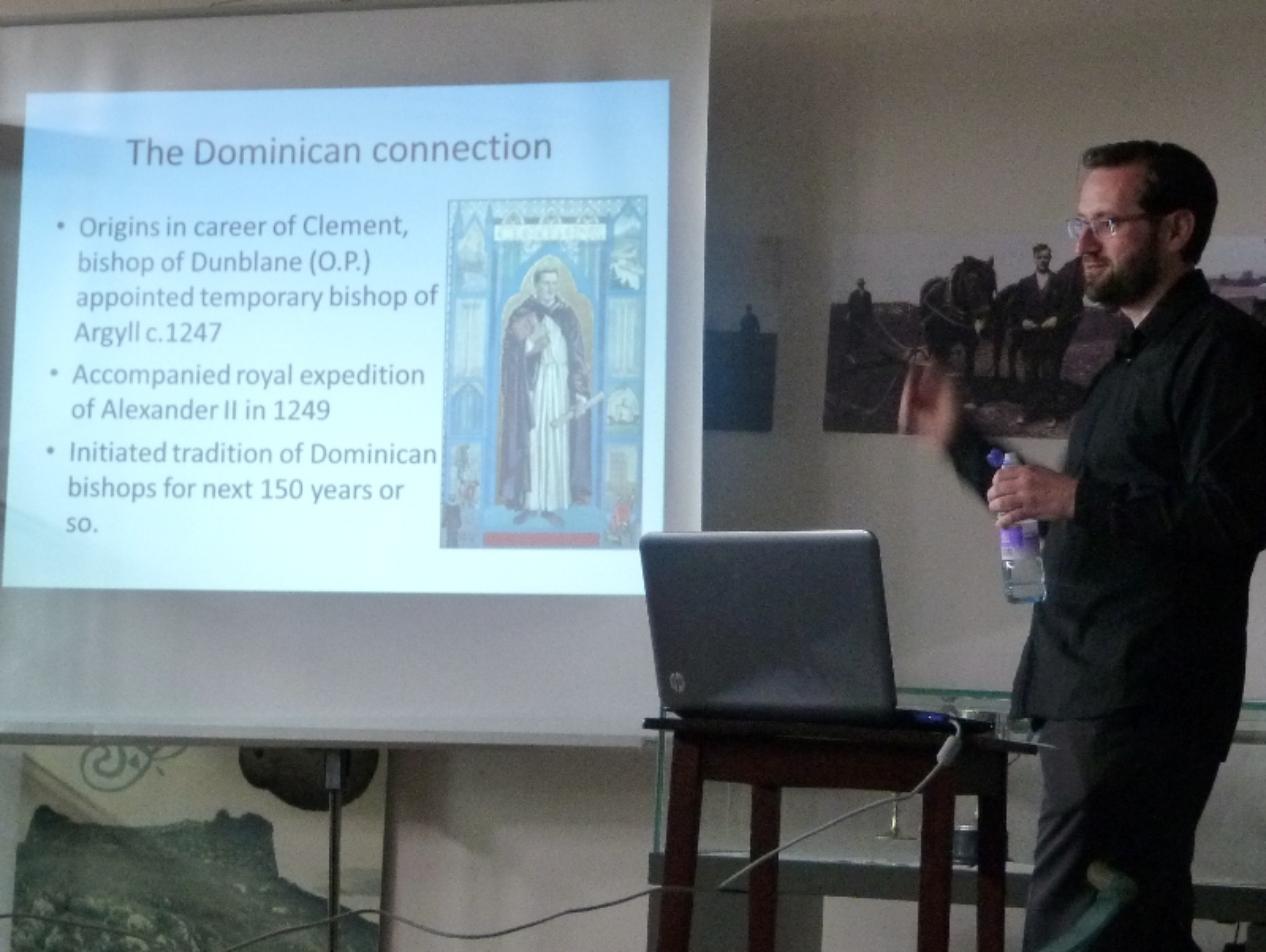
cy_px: 476
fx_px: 2087
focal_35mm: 57
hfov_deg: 33.7
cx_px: 633
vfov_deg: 25.7
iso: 400
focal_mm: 10.2
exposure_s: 1/30
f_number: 3.2
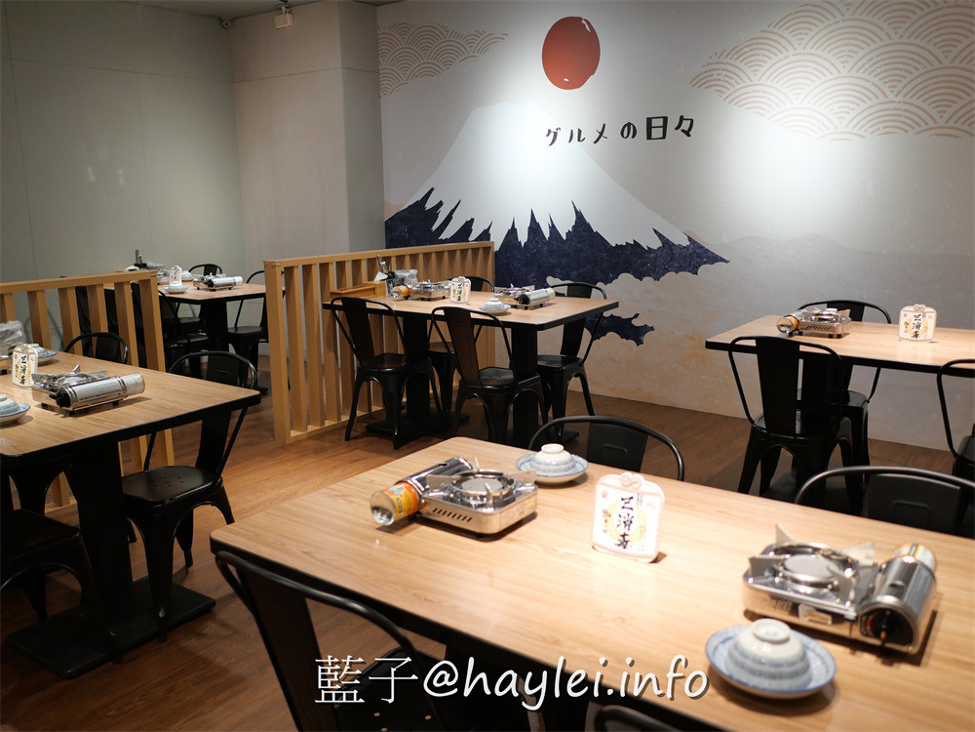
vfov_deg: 46.8
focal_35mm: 30
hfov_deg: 60.0
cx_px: 488
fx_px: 845
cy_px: 366
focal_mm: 15
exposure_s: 1/60
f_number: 1.7
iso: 500
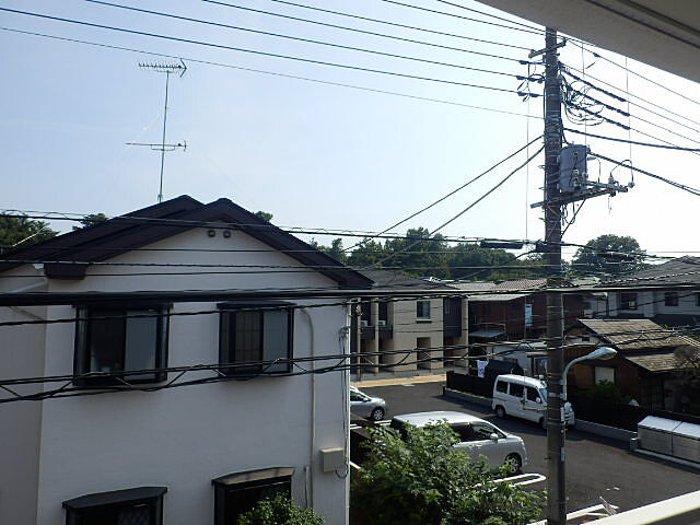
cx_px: 350
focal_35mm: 27
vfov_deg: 51.4
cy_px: 262
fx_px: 546
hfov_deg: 65.3
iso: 80
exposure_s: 1/160
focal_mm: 4.8
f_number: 8.4
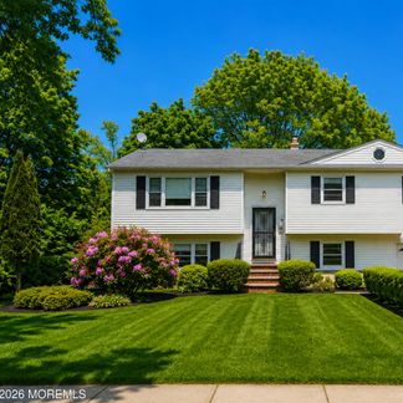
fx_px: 509
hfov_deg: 42.0
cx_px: 300
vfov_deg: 43.2
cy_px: 206
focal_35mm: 39
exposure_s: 1/125
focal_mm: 29.5
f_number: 8
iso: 100
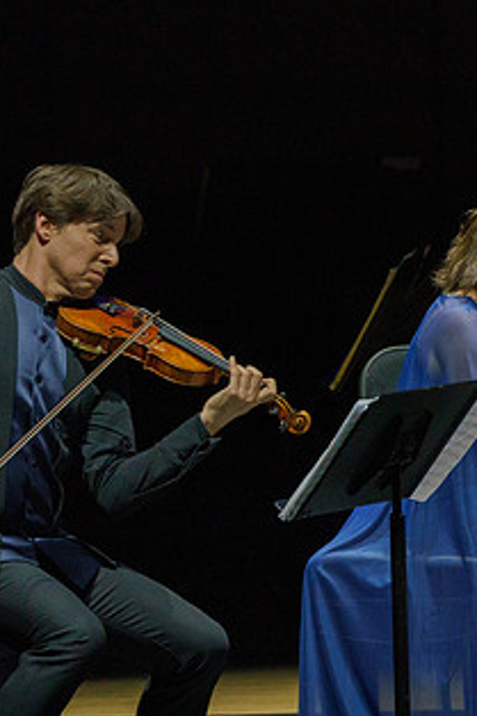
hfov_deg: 1.9
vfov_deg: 2.8
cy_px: 400
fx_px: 14703
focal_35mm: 739
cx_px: 429
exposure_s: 1/250
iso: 4000
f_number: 10
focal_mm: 400
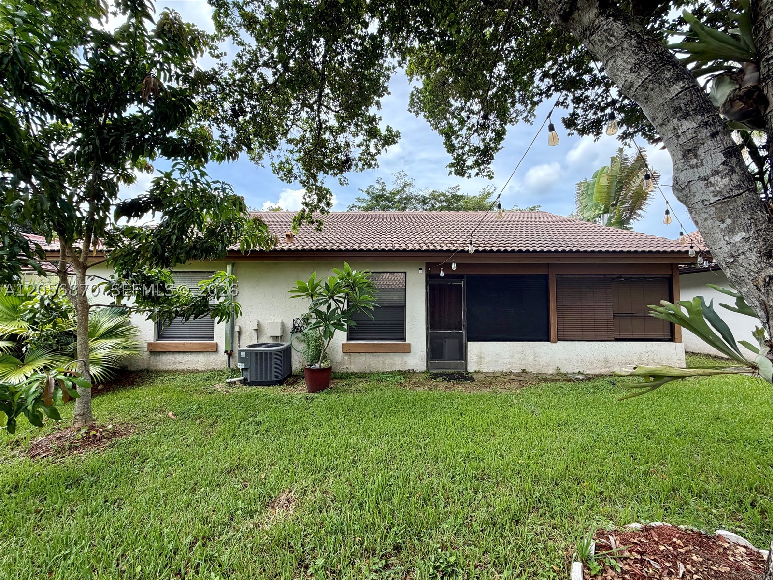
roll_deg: +0.1
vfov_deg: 85.7
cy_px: 290
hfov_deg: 102.1
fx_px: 313
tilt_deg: +2.8
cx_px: 386
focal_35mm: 14
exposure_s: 1/502
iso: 50
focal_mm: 2.22
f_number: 2.2
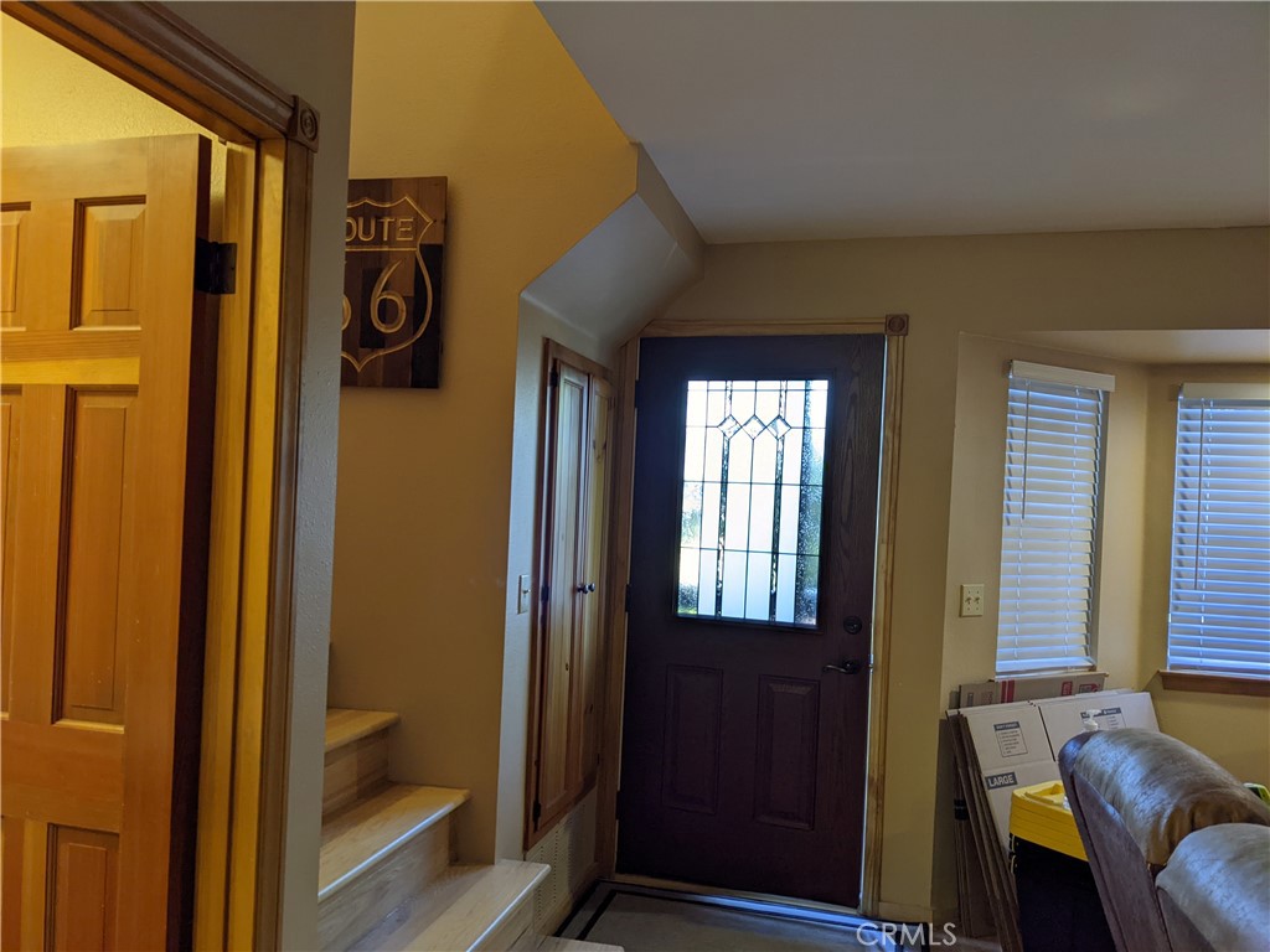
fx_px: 991
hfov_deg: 65.3
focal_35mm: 27
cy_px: 476
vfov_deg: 51.4
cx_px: 635
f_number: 1.73
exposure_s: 1/40
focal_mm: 4.38
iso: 55
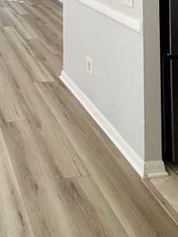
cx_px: -28
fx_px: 267
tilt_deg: +2.3
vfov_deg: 33.2
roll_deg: -0.8
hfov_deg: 31.6
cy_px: -80
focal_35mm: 39
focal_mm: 2.22
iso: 64
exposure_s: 1/140
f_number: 2.2
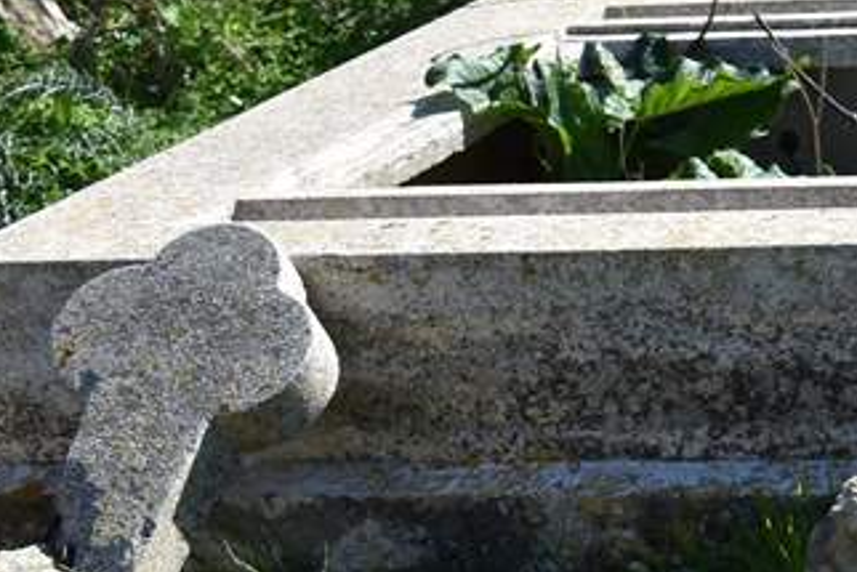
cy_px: 114
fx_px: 3191
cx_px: 1580
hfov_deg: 13.6
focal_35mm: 134
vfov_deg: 10.2
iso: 100
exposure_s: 1/250
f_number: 8
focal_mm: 24
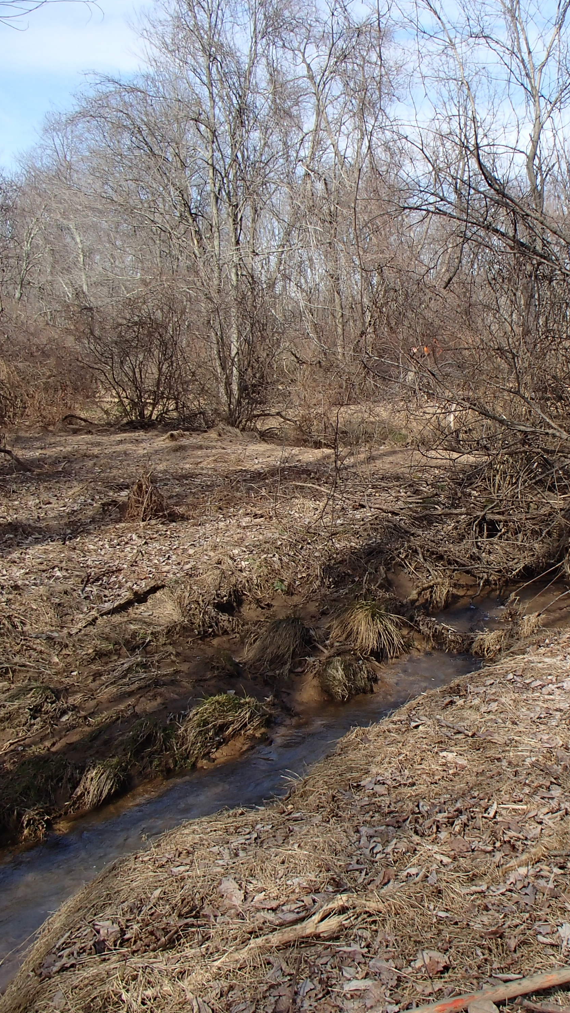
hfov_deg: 28.3
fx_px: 1101
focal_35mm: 41
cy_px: 509
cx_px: 472
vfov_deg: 49.4
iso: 100
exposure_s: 1/400
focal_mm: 5
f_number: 3.9
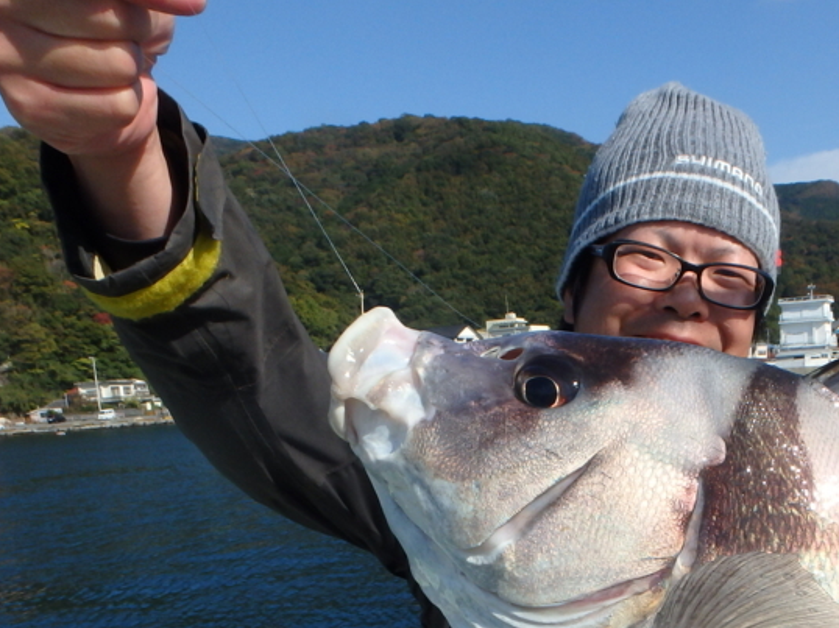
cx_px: 619
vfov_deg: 33.9
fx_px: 969
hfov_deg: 45.4
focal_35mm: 40
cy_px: 570
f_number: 6
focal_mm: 3.7
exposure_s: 1/640
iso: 125
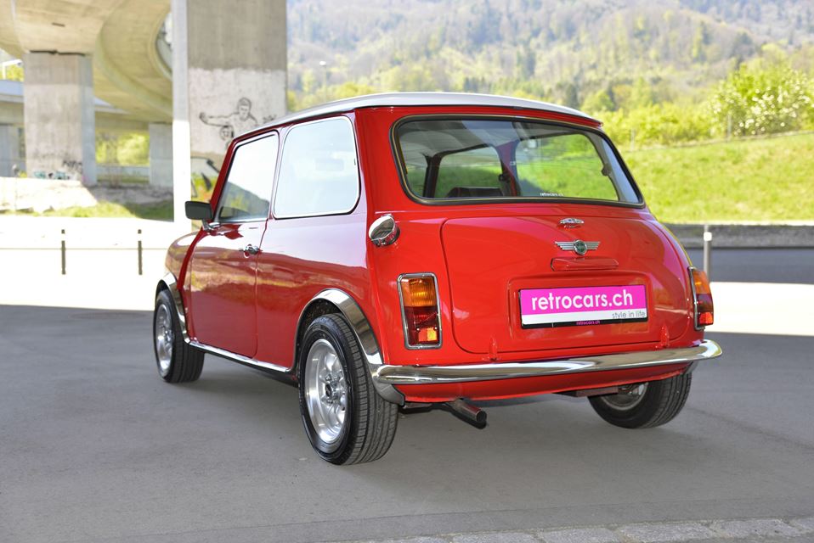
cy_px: 272
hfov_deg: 50.7
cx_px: 407
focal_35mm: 38
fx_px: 860
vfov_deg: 35.1
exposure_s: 1/200
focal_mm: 38
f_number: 4
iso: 160
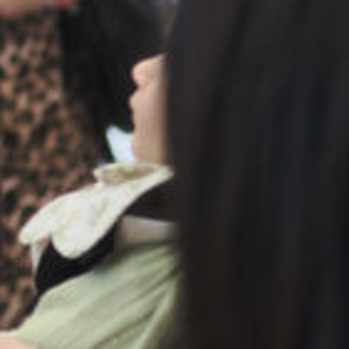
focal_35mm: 462
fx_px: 5270
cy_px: -120
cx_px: -322
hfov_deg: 3.8
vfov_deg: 3.8
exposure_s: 1/5000
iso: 640
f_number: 2
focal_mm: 50
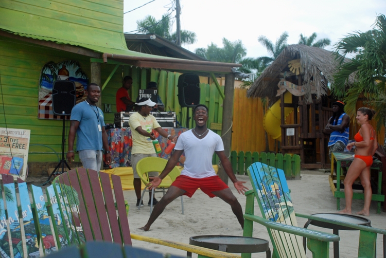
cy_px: 129
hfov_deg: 41.1
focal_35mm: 48
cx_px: 193
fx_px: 515
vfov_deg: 28.1
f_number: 4.2
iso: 320
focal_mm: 32
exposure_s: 1/125
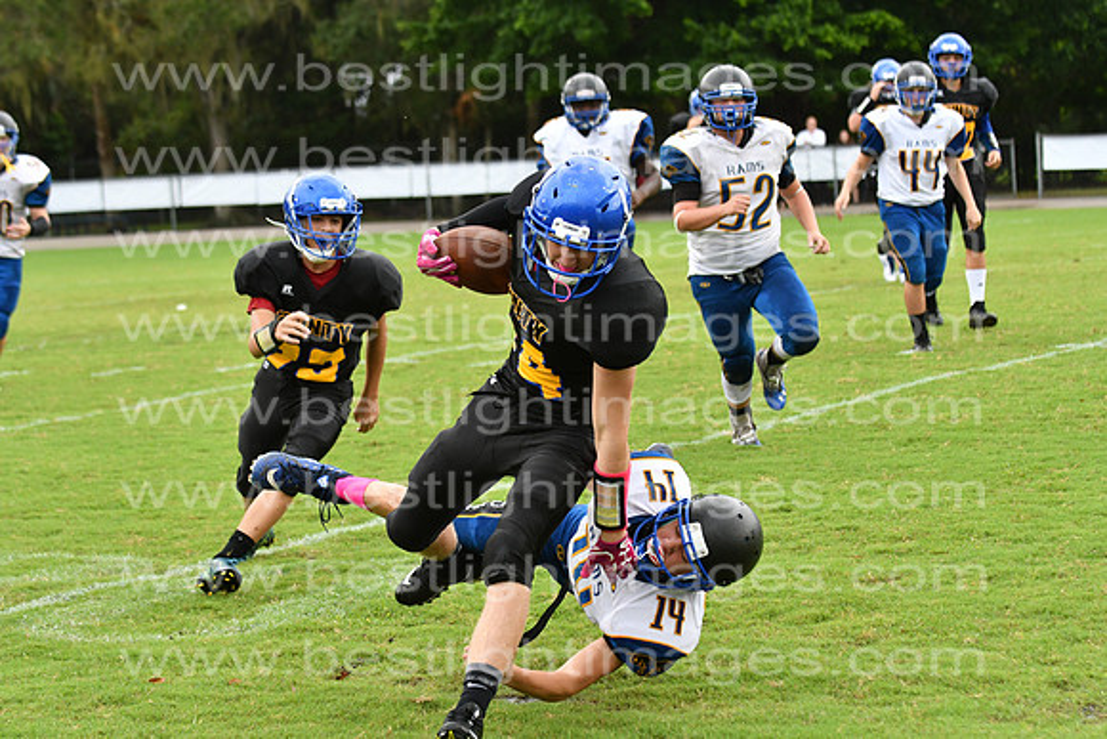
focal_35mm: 210
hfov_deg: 9.8
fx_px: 6459
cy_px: 370
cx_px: 554
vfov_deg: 6.5
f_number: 3.5
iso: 800
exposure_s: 1/2000
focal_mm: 140
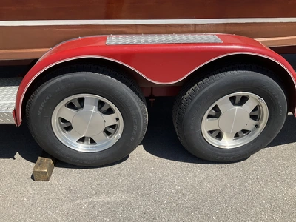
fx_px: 248
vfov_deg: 48.2
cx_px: 148
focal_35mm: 29
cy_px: 111
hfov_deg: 61.7
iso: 25
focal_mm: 3
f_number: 1.8
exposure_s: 1/1490
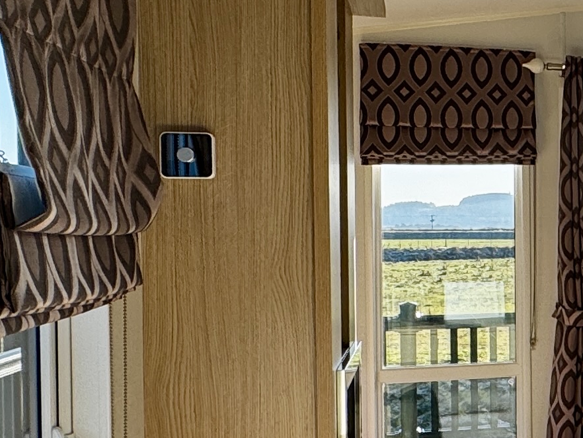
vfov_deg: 22.9
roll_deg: +0.3
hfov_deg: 24.1
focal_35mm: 64
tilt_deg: -0.8
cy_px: 243
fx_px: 1078
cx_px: 861
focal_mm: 2.22
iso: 40
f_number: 2.2
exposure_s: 1/332
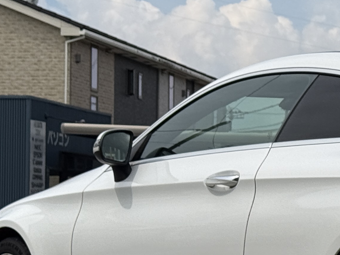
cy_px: 159
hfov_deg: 11.4
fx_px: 1660
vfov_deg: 8.8
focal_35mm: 169
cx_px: 448
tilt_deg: +2.4
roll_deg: +0.2
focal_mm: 6.76
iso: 64
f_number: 1.78
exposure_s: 1/8772
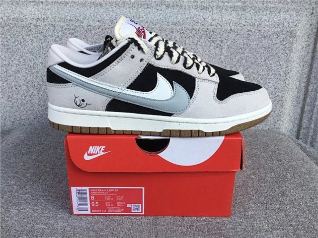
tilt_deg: -18.8
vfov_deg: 45.4
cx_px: 159
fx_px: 285
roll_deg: -1.2
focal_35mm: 31
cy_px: 119
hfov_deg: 58.4
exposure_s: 1/418
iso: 25
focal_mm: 3.3
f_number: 2.4
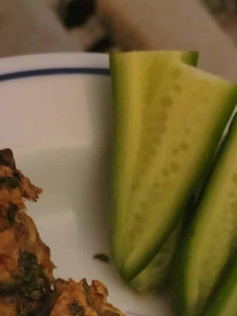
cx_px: 156
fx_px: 675
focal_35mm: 74
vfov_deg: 23.2
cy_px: 415
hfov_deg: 19.8
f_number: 1.8
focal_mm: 5.4
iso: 800
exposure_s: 1/24
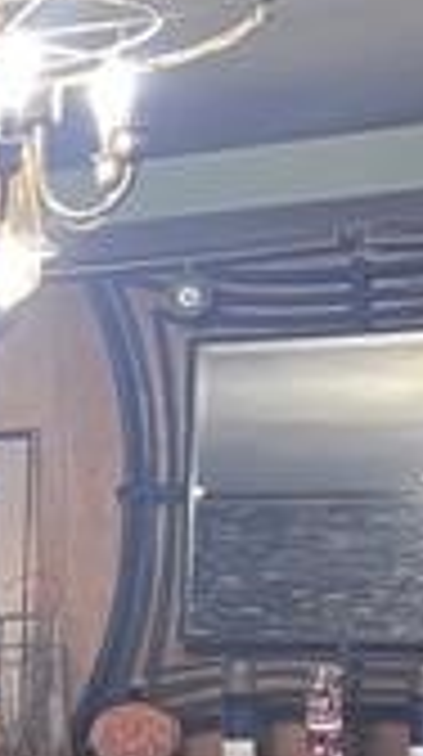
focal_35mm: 108
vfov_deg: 19.4
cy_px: 720
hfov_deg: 9.7
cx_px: -644
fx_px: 2162
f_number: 1.5
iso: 500
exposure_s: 1/60
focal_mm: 5.7
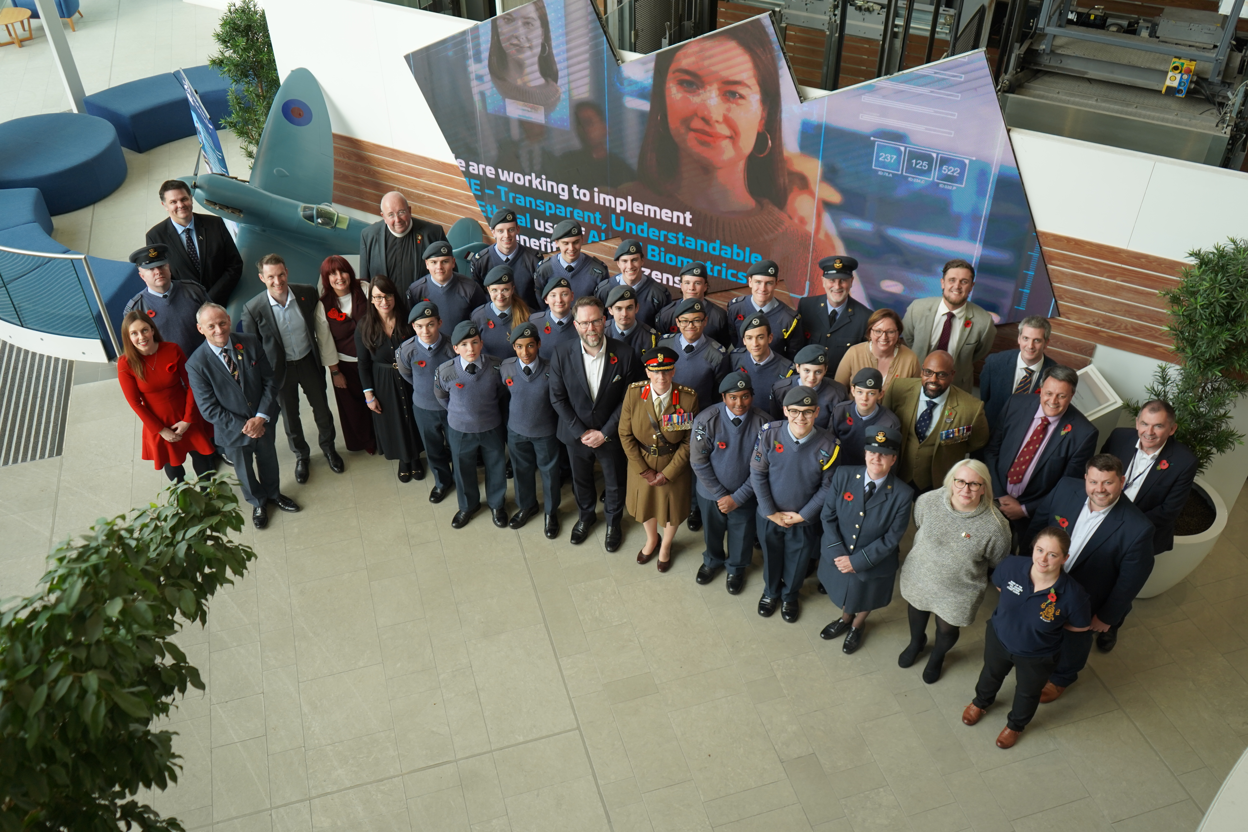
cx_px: 624
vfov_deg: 42.3
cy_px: 416
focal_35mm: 31
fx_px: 1075
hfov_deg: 60.3
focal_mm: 31
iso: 320
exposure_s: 1/160
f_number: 4
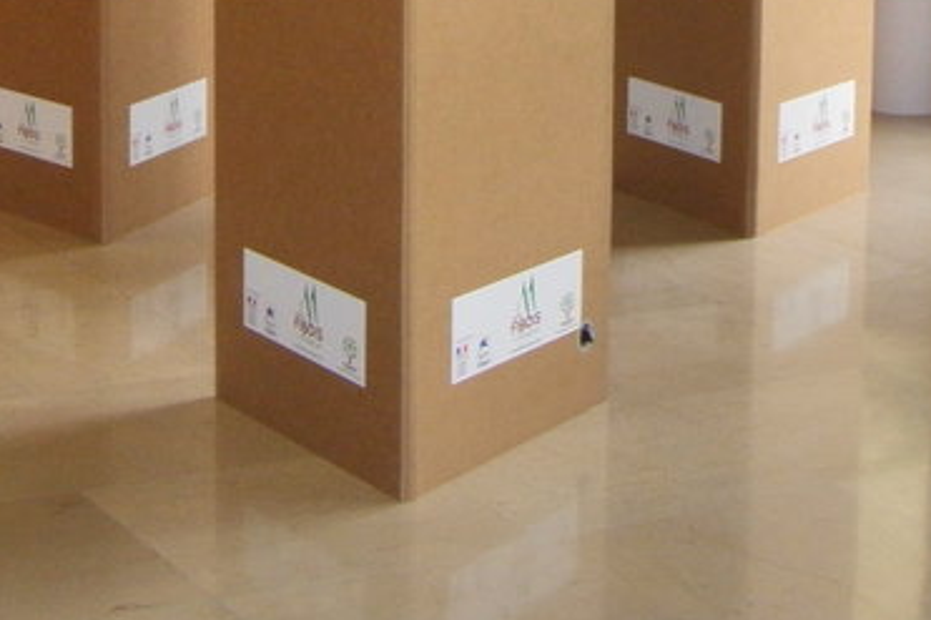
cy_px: -154
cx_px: 522
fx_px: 2481
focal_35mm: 96
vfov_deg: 13.8
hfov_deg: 21.2
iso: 200
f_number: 3.5
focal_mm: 6.7
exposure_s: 1/30
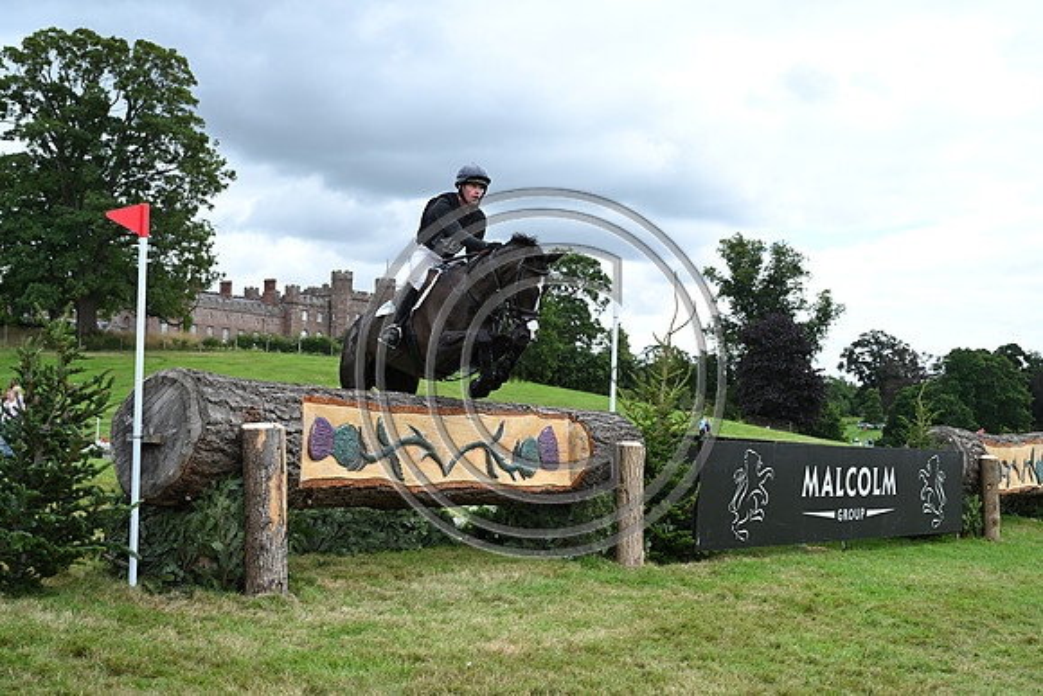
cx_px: 522
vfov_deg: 27.0
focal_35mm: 50
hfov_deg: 39.6
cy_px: 348
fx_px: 1449
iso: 640
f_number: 5.6
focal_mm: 50
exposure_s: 1/1250
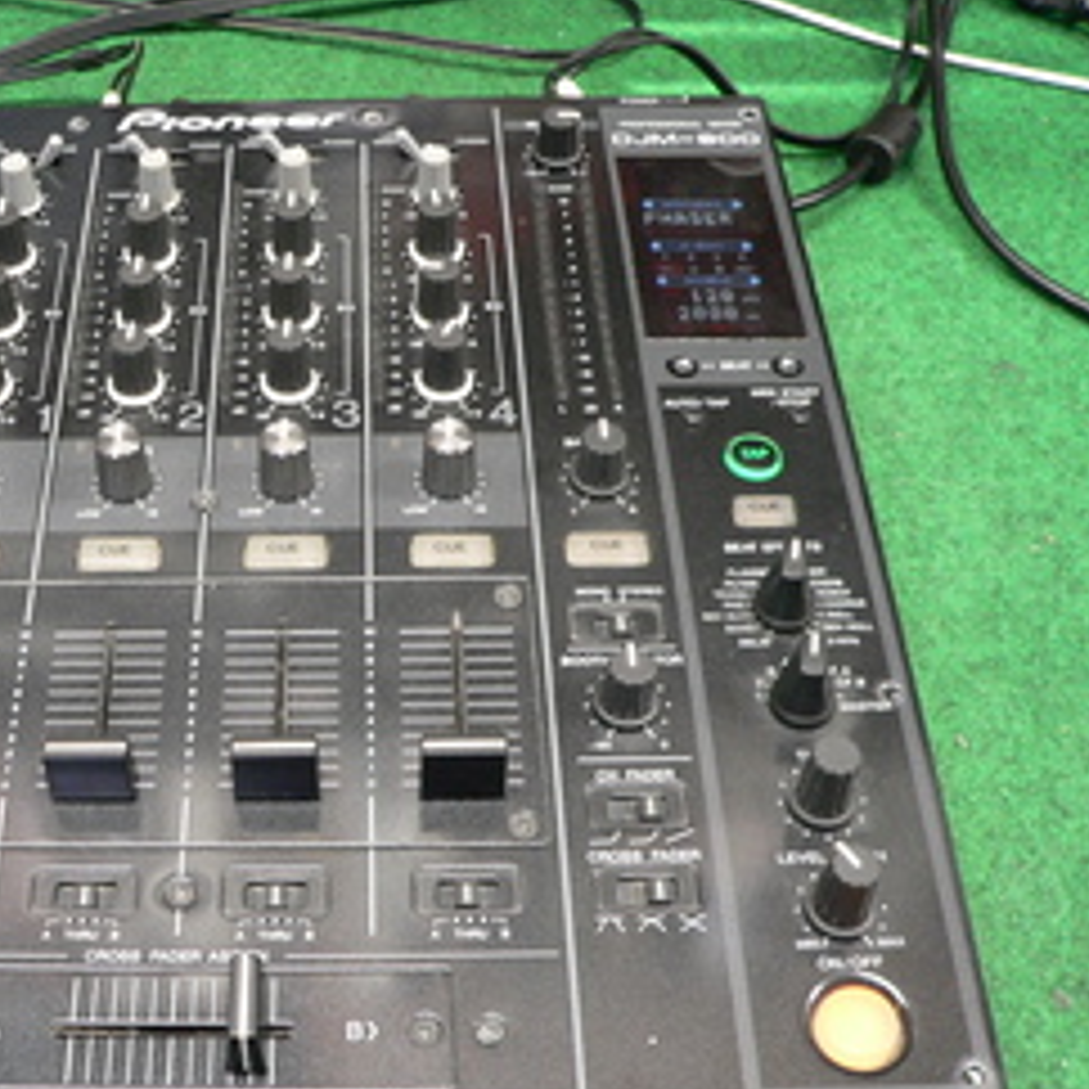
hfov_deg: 33.5
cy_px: 605
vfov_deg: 34.0
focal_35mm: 50
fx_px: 1780
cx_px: 297
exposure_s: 1/8
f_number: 2.8
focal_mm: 6
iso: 200
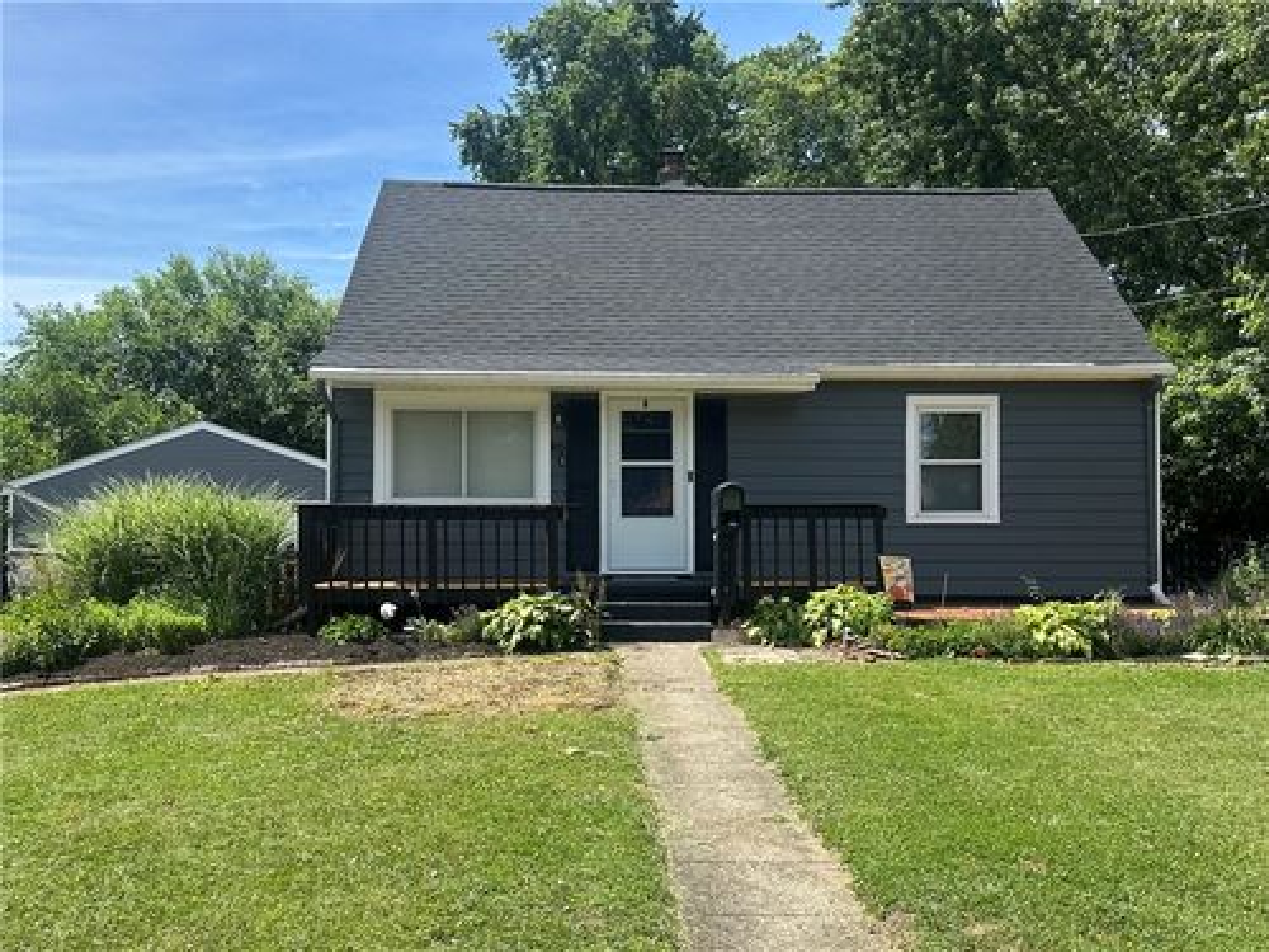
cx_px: 634
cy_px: 476
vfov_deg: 56.8
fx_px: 880
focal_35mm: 24
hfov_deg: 71.6
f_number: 1.78
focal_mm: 6.86
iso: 80
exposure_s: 1/2732
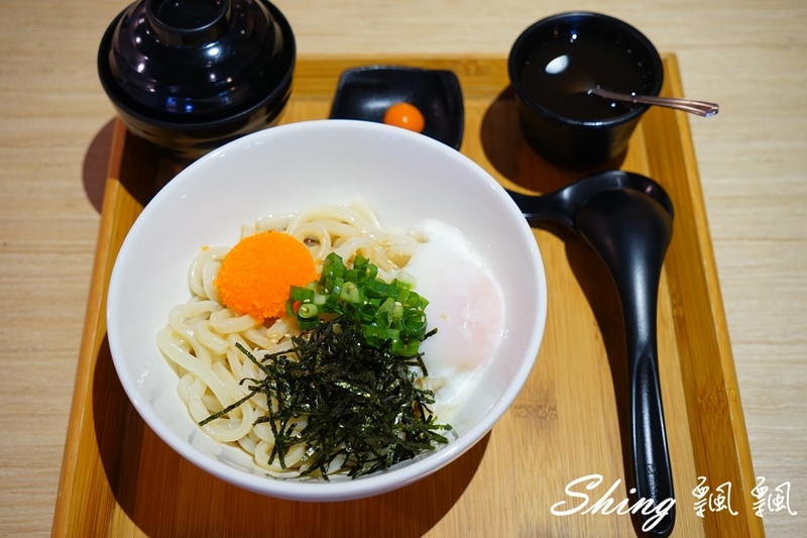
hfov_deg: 38.2
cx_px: 404
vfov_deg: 26.0
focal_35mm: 52
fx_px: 1165
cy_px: 269
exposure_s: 1/30
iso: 800
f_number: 5.6
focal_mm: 52
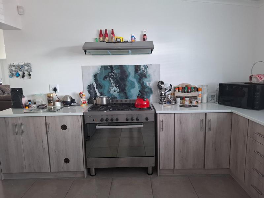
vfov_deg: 58.9
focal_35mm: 23
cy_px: 99
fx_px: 175
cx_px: 132
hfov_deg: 73.9
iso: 160
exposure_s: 1/50
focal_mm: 5.54
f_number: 1.8
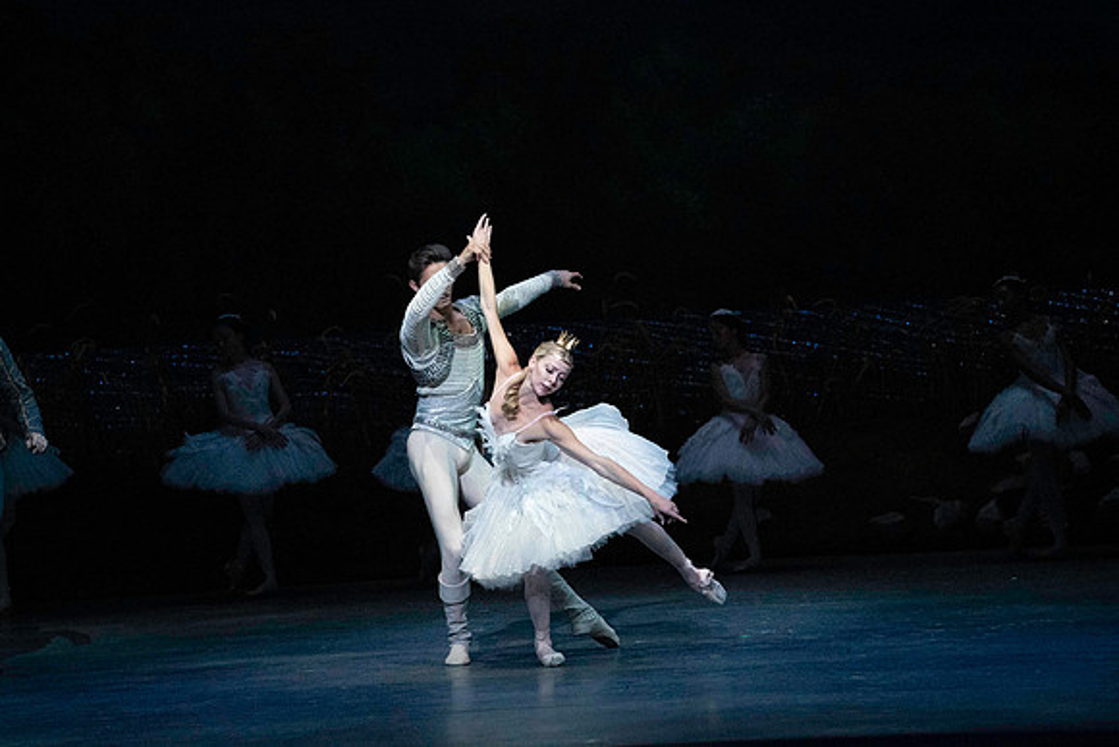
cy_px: 374
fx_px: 6218
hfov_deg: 10.3
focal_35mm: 200
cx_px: 560
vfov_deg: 6.9
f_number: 5
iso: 25600
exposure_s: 1/400
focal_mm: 200
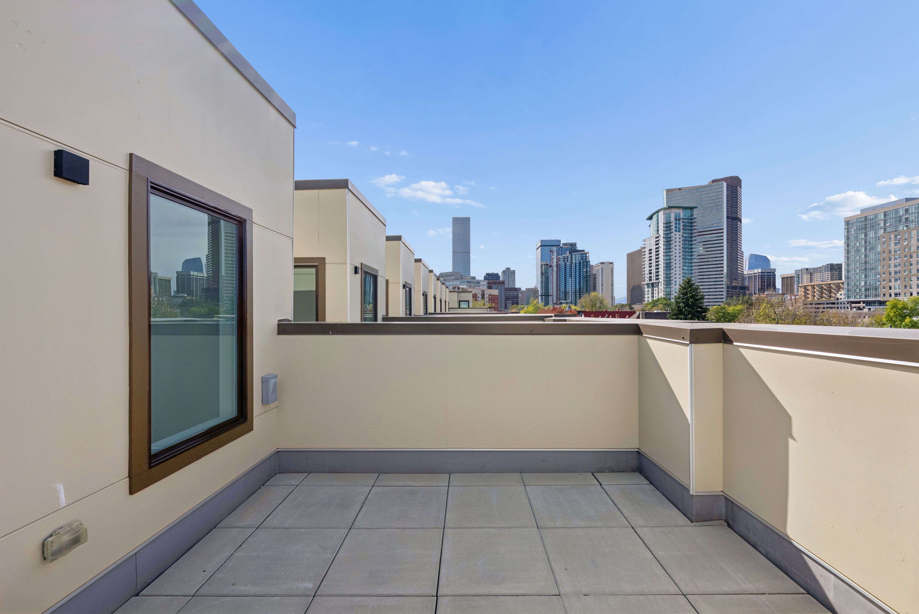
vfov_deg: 77.4
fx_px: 383
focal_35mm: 15
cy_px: 307
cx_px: 460
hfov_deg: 100.4
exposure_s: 1/640
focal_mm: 15
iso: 200
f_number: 10
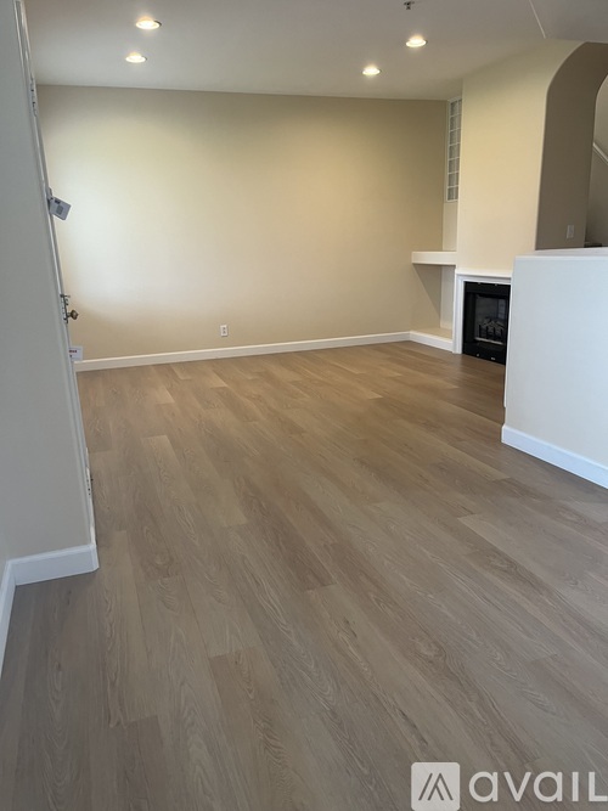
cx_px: 304
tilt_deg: -16.2
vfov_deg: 67.3
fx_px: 609
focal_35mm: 26
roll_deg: +2.6
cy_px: 406
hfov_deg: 53.0
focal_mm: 5.1
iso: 125
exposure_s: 1/60
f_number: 1.6
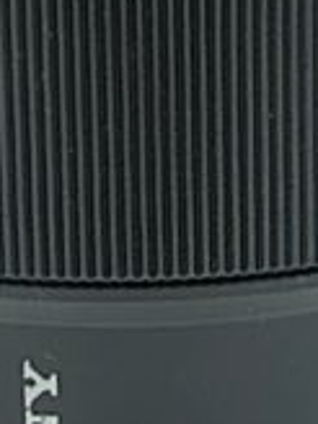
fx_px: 919
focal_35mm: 75
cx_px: 103
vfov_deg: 25.3
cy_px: 50
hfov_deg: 19.6
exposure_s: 1/100
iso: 151
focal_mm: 1.83
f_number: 2
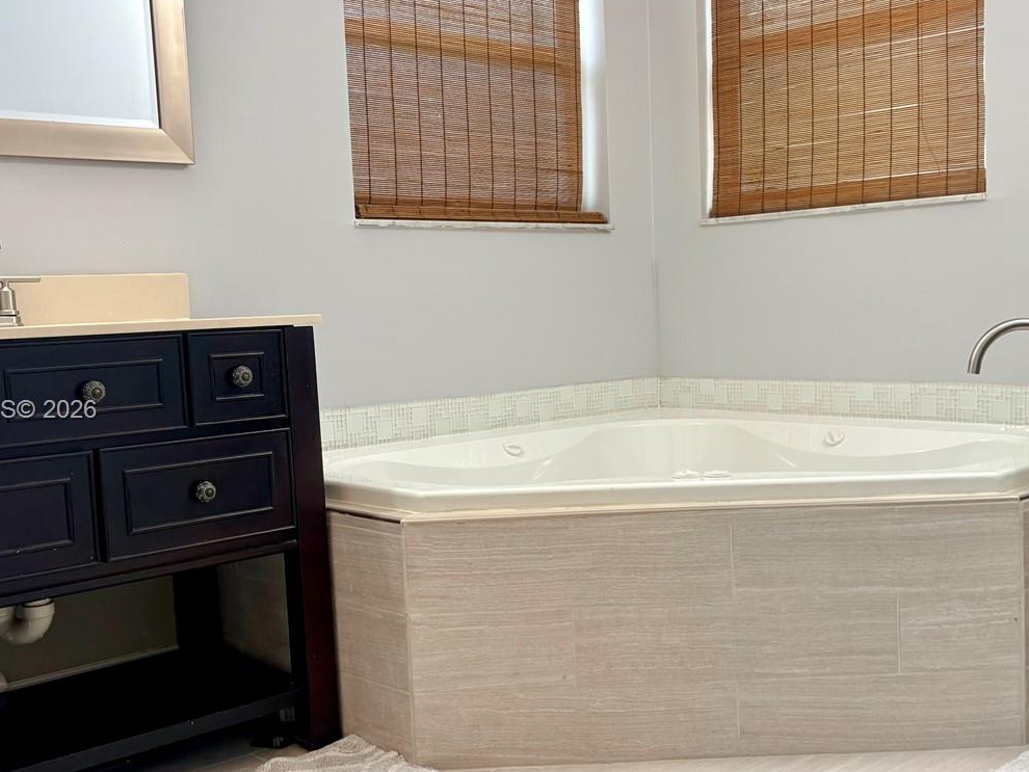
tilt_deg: -5.7
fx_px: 1249
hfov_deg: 44.6
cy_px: 411
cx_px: 605
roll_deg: +2.0
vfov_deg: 34.4
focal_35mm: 42
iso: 100
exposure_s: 1/60
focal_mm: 5.96
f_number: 1.6
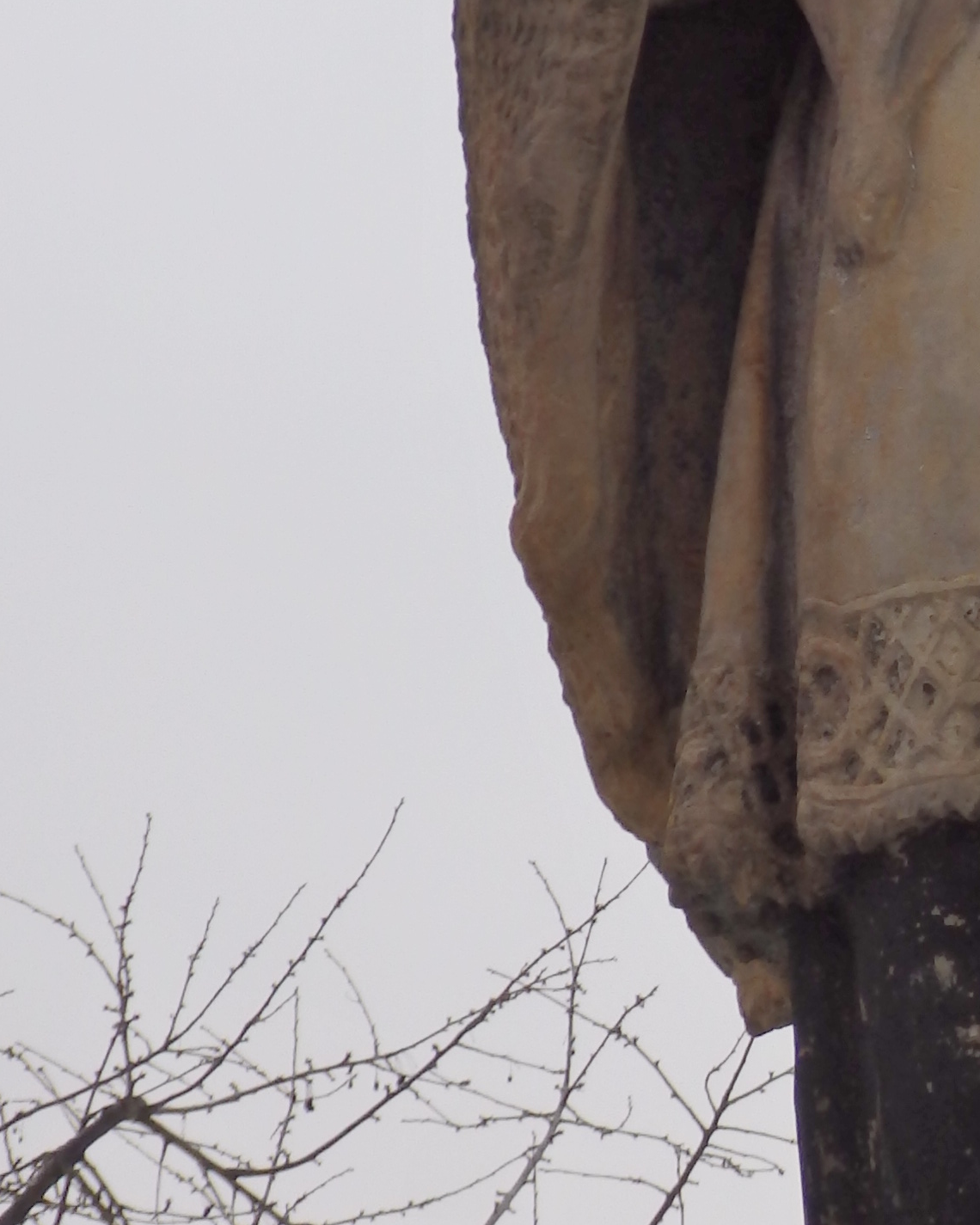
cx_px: 1186
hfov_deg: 10.7
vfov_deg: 13.6
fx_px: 5148
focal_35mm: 142
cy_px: 614
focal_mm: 8
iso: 100
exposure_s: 1/125
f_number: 3.8
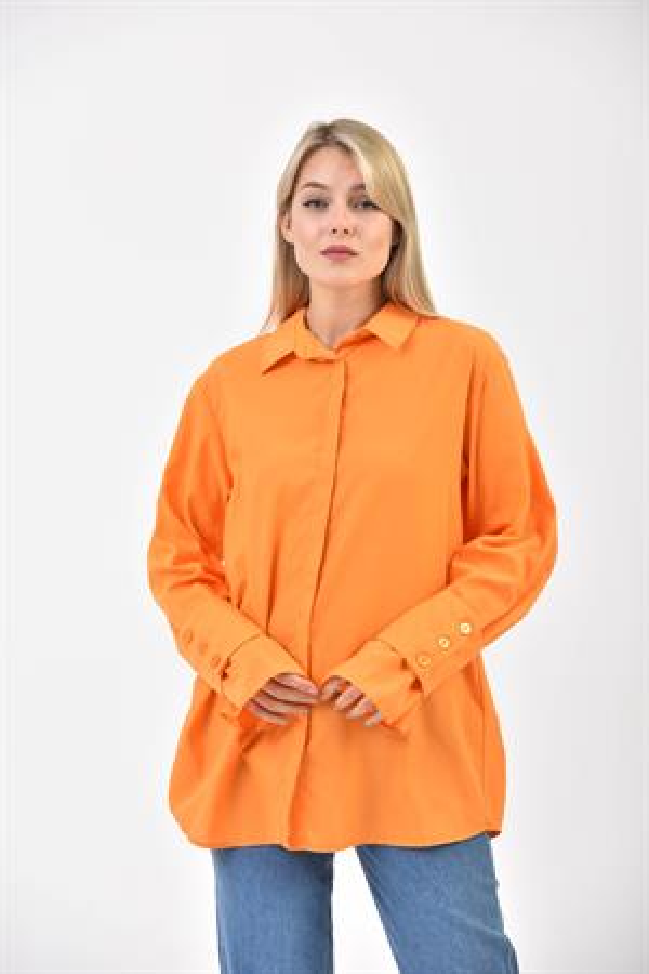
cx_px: 324
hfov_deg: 10.2
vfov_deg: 15.2
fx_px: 3650
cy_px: 487
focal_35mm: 135
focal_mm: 135
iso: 100
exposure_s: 1/160
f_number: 6.3
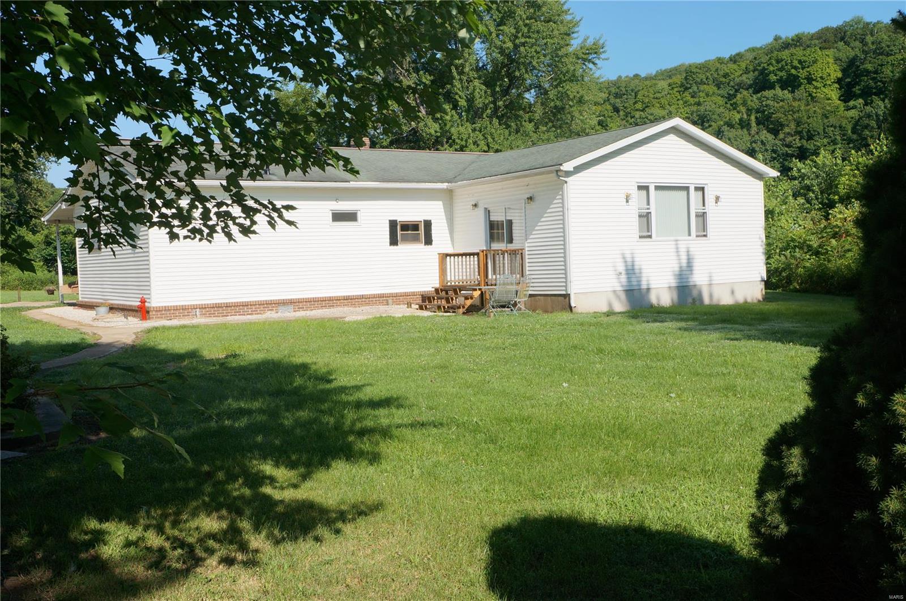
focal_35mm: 36
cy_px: 300
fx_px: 905
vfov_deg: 36.8
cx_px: 453
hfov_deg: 53.2
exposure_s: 1/160
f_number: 11
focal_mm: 24
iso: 100
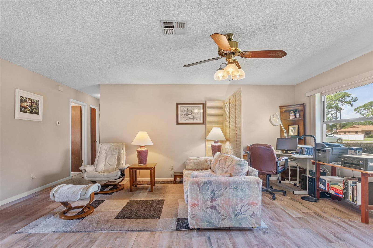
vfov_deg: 72.0
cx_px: 186
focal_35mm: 16
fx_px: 171
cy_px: 124
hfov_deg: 95.0
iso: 200
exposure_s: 1.6
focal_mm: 11
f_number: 14
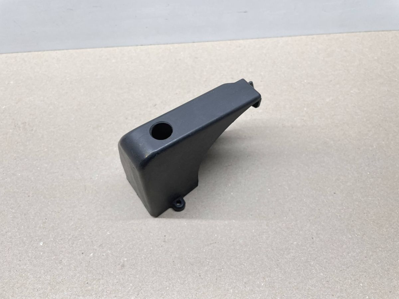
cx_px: 200
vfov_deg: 53.1
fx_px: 300
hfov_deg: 67.3
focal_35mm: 26
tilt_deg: -57.7
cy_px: 150
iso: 80
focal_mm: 4.2
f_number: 1.6
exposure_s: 1/100
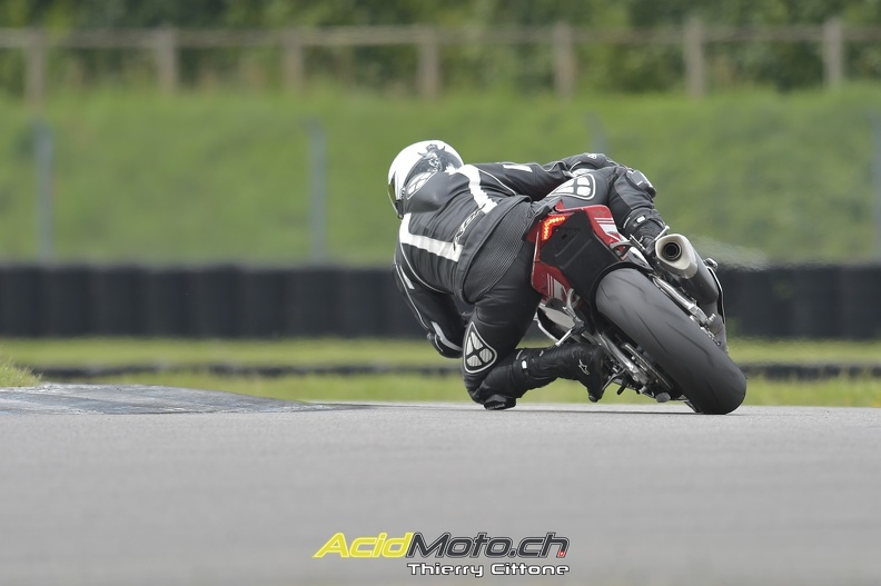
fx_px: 12228
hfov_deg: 4.1
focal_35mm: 500
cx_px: 440
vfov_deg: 2.7
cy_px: 293
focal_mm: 500
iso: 200
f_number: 4.8
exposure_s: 1/500
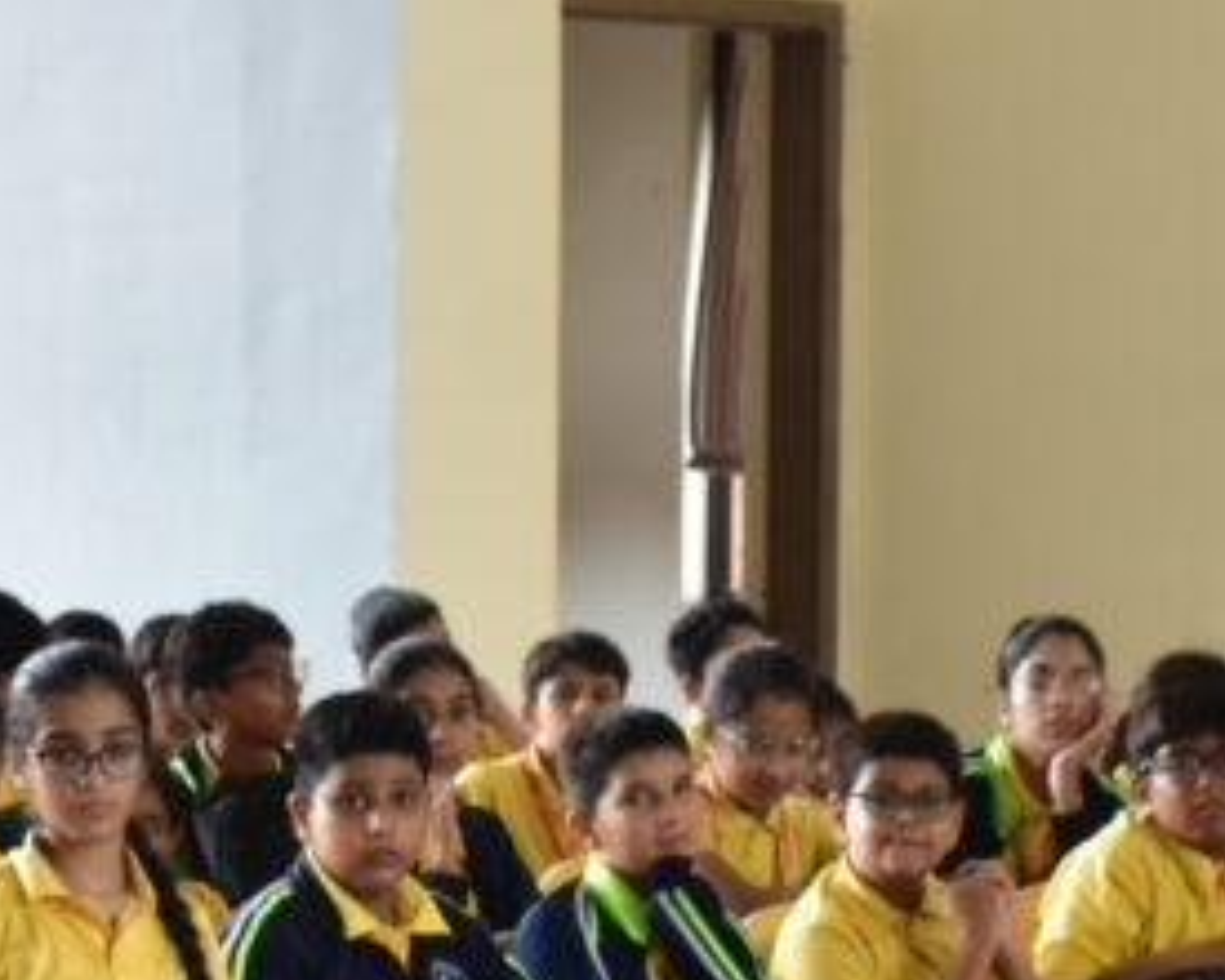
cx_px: 481
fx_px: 6020
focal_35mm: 166
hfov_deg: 11.6
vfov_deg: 9.2
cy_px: 1278
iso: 500
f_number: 5.6
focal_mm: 27
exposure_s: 1/50
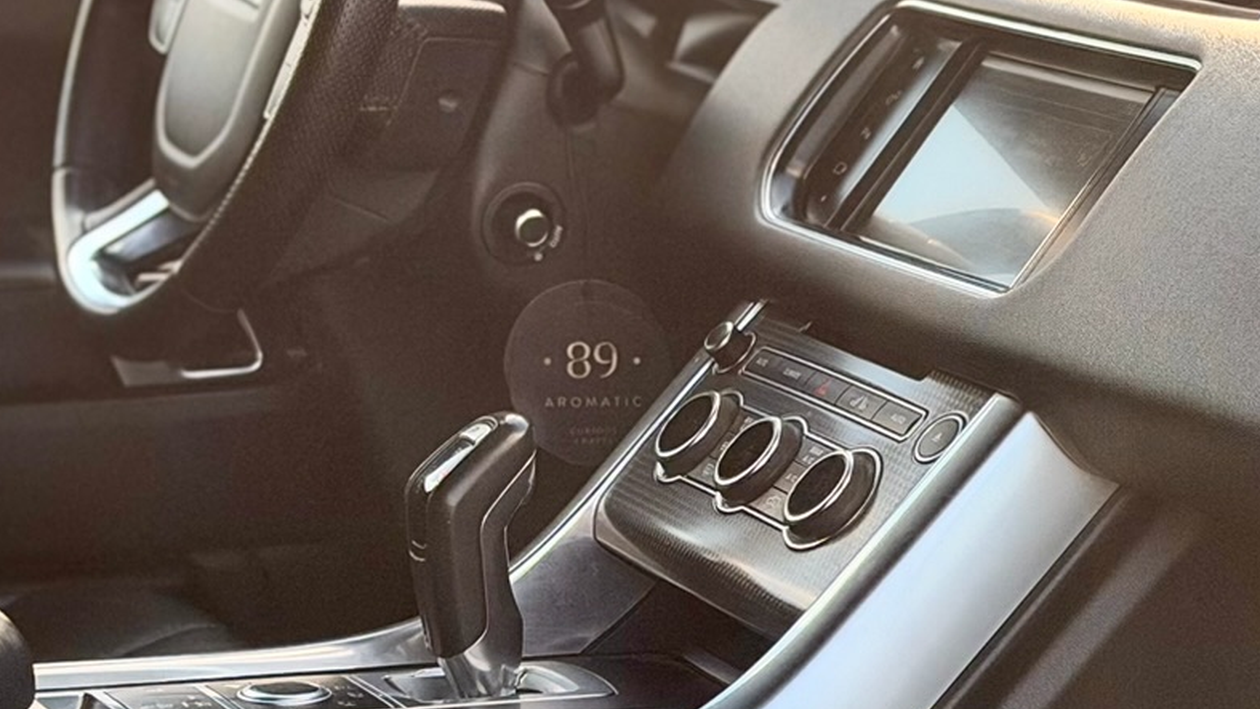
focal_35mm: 136
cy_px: 499
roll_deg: +1.1
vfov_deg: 8.9
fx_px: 4545
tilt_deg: -12.0
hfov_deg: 15.7
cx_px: 911
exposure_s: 1/641
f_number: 1.78
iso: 100
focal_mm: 6.76
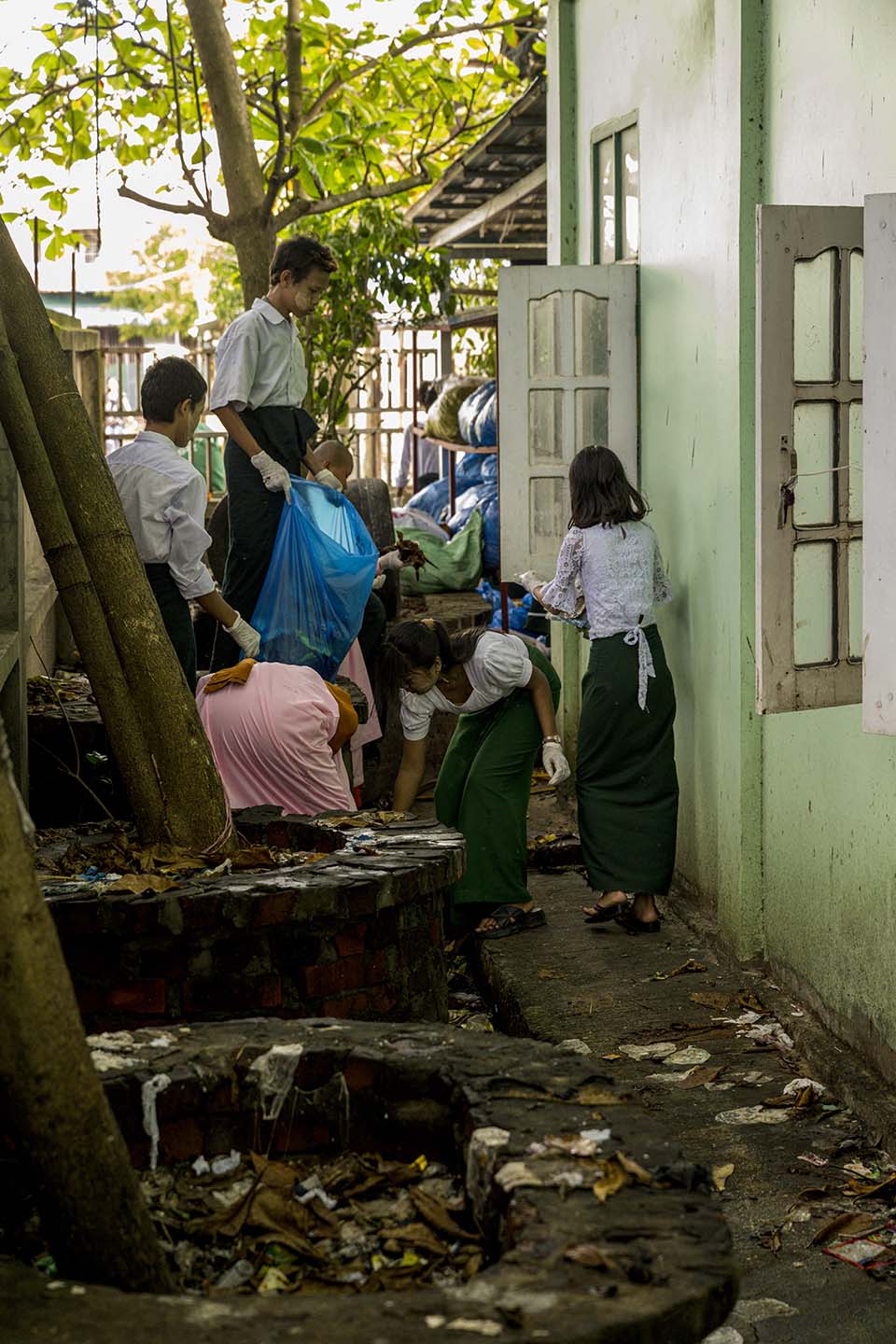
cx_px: 448
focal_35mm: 70
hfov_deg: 19.5
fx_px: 2613
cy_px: 672
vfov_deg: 28.8
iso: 2800
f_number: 5
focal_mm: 70
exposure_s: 1/200
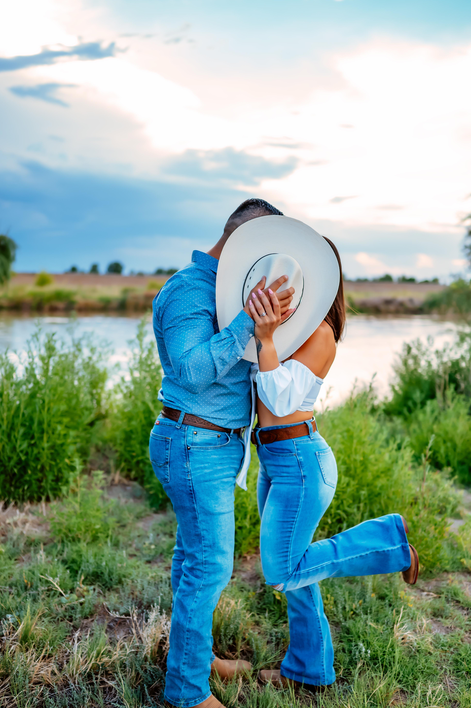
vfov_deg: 50.7
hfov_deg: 35.0
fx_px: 747
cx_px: 252
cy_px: 381
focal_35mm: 38
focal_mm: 35
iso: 125
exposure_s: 1/500
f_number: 1.8
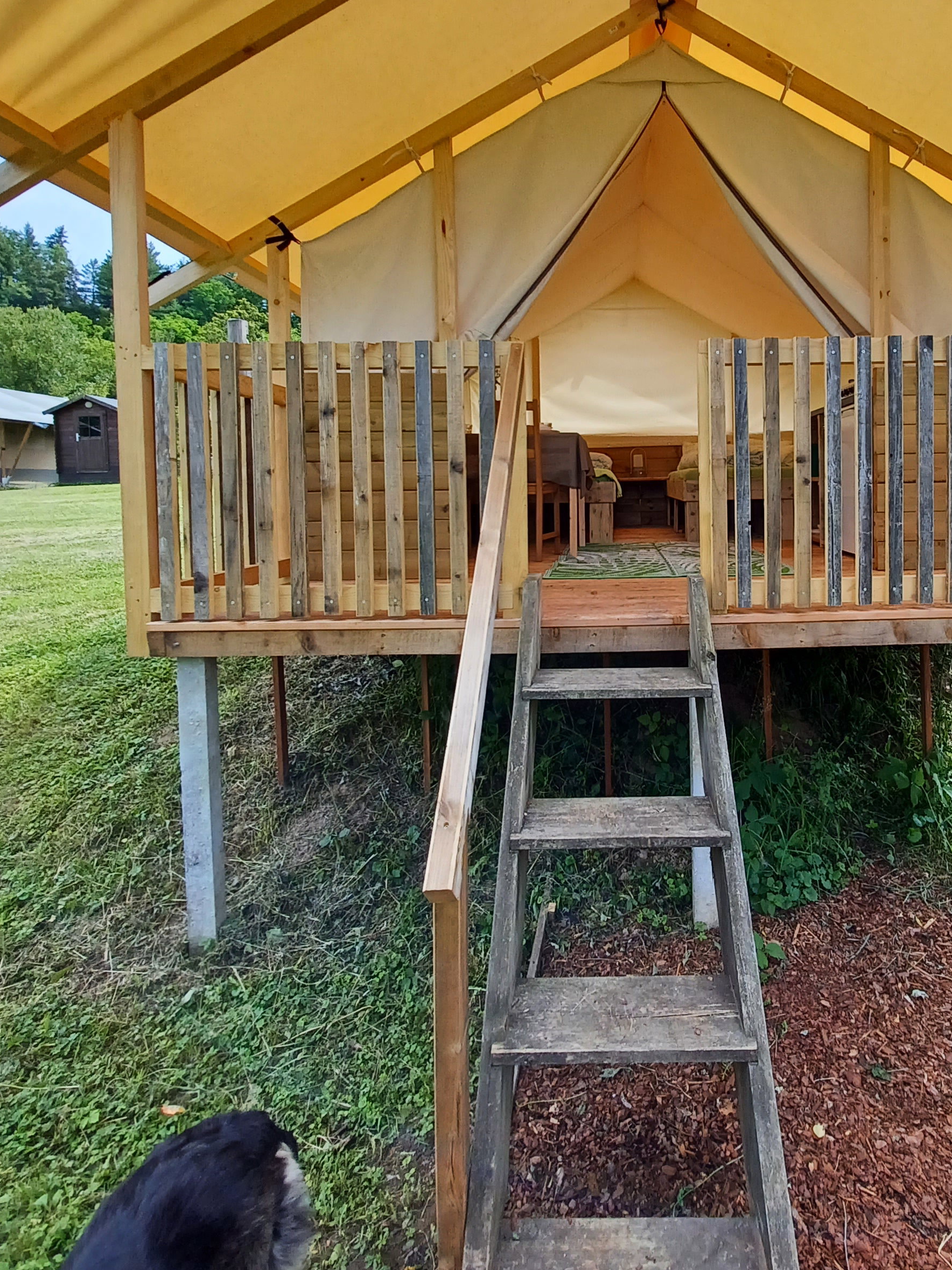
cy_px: 513
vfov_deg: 86.7
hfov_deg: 69.3
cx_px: 646
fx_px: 660
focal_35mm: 18
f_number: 2.2
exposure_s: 1/411
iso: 40
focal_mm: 1.42
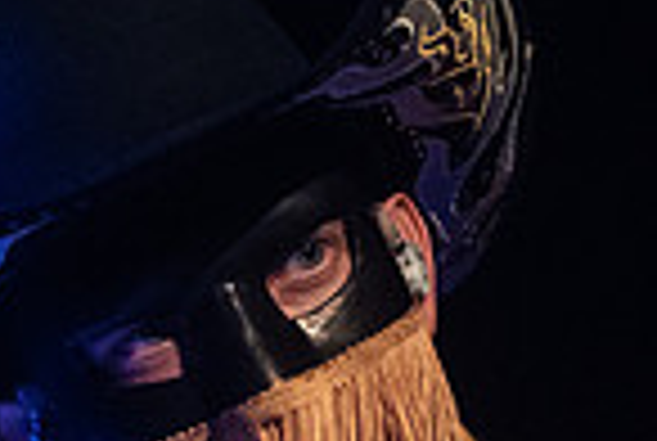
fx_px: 7973
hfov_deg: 4.7
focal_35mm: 436
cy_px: 605
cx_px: 392
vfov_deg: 3.2
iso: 3200
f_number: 3.2
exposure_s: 1/160
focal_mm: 110
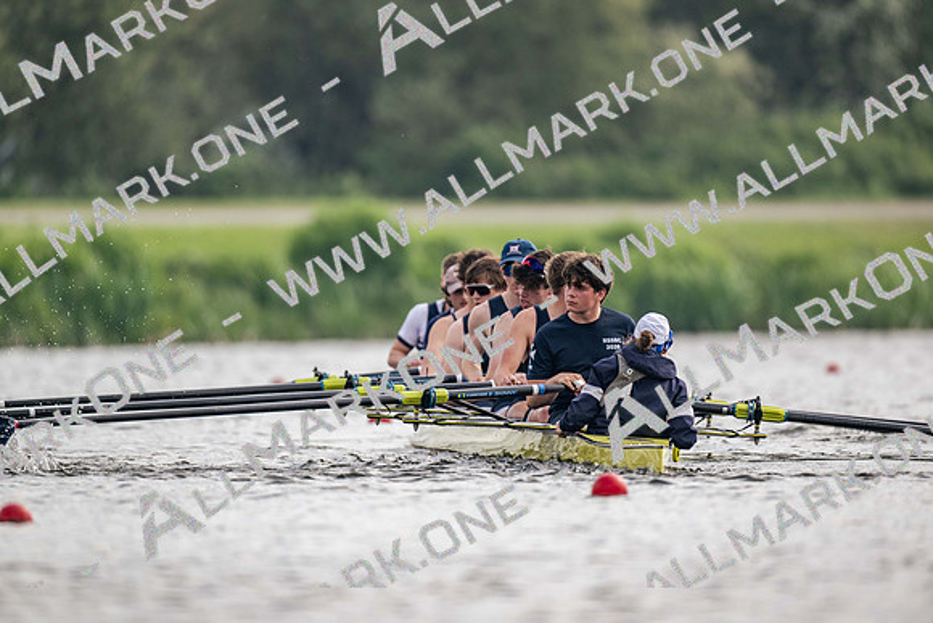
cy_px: 312
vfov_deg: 2.3
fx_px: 15553
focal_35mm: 600
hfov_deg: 3.4
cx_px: 466
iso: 450
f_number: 4
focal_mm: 600
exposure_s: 1/2500
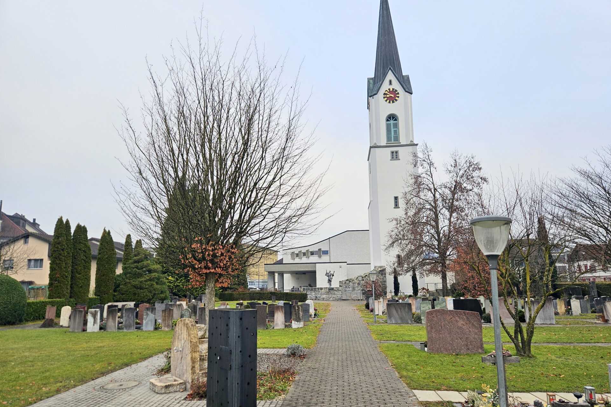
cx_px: 306
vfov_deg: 53.1
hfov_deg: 73.7
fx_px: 407
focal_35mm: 24
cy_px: 214
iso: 25
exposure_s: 1/190
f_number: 1.8
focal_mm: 5.4
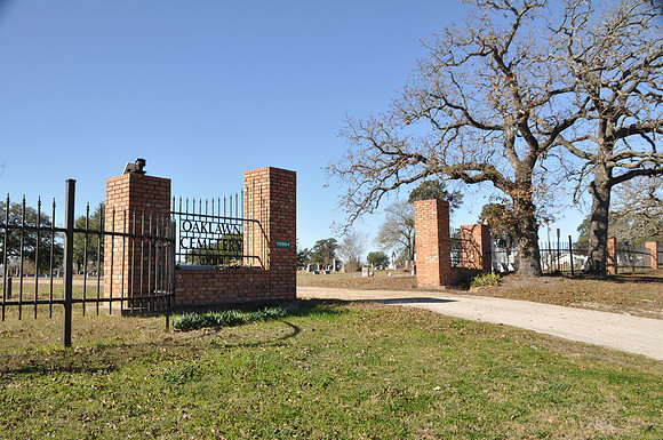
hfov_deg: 62.0
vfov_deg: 43.5
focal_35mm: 30
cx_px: 332
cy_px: 220
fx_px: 552
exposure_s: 1/250
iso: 200
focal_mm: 20
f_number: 8
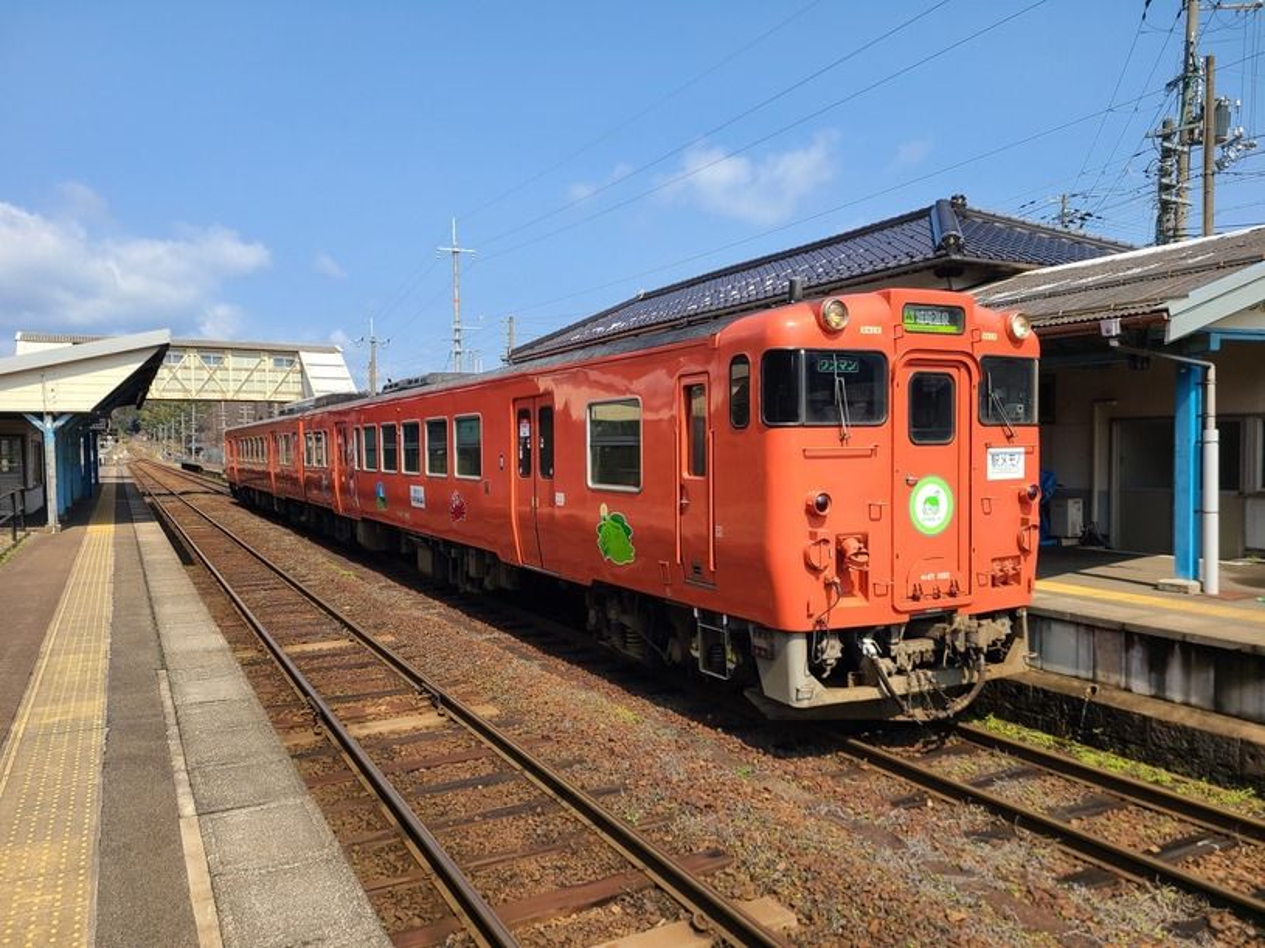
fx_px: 950
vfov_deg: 53.1
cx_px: 632
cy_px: 474
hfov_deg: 67.3
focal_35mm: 26
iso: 40
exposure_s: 1/1989
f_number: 1.8
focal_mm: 5.4
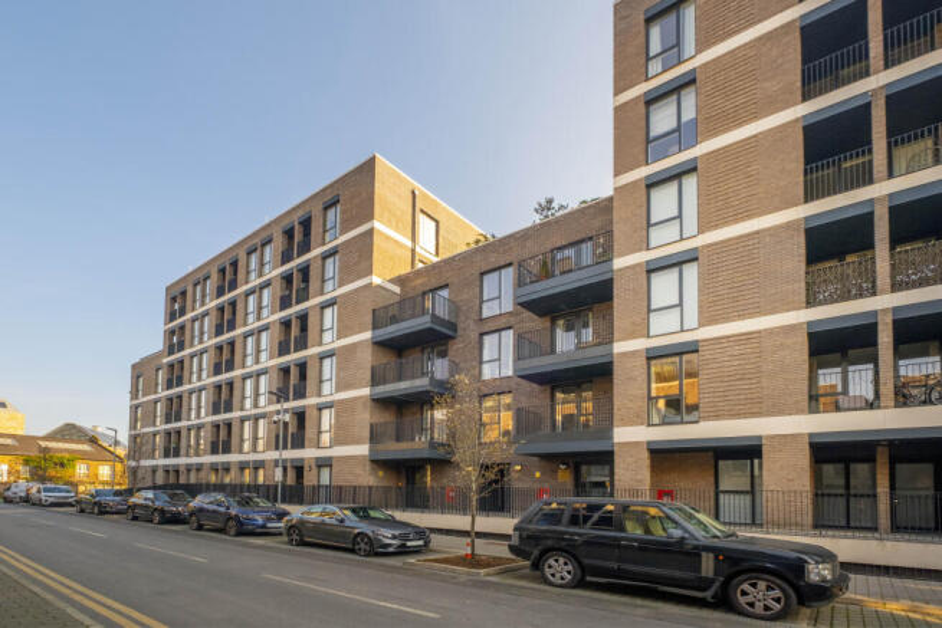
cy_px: 314
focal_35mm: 15
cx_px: 471
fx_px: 393
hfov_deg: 100.4
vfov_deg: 77.4
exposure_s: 1/500
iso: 400
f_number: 5.6
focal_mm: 10
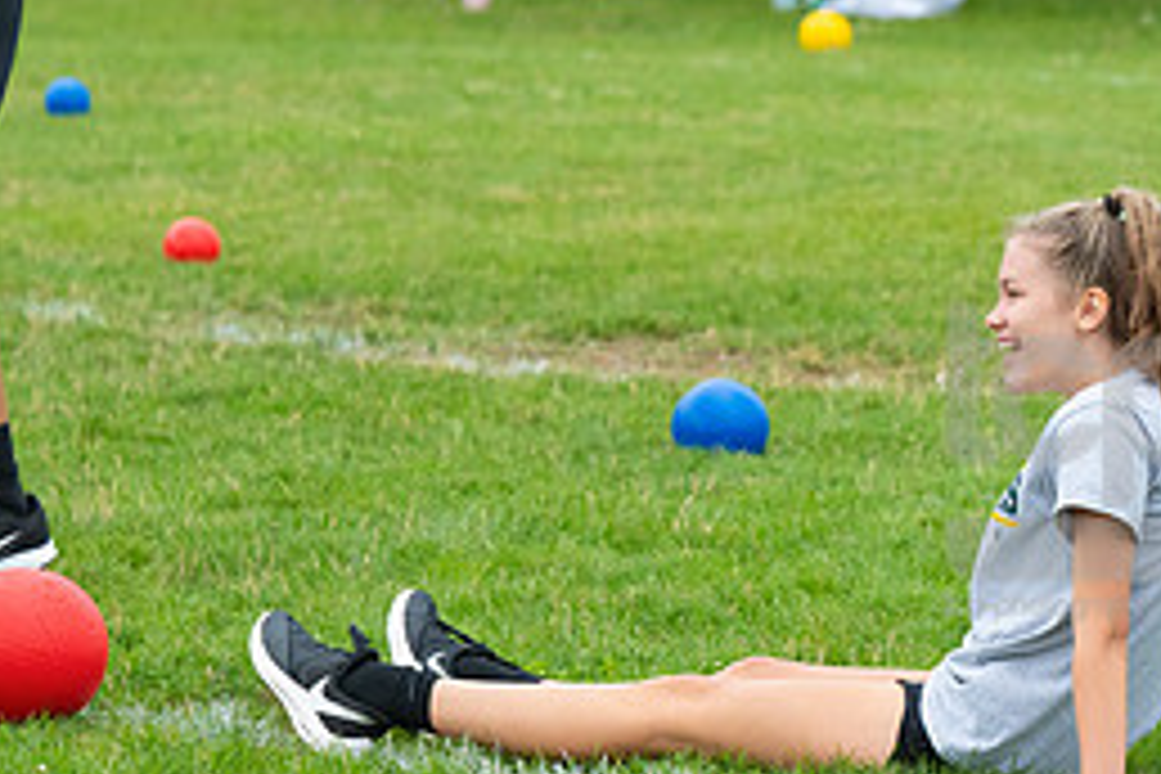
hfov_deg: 5.9
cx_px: 1084
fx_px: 11254
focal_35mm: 349
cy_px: 461
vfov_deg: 3.9
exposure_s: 1/1000
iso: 1250
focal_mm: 155
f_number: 5.6
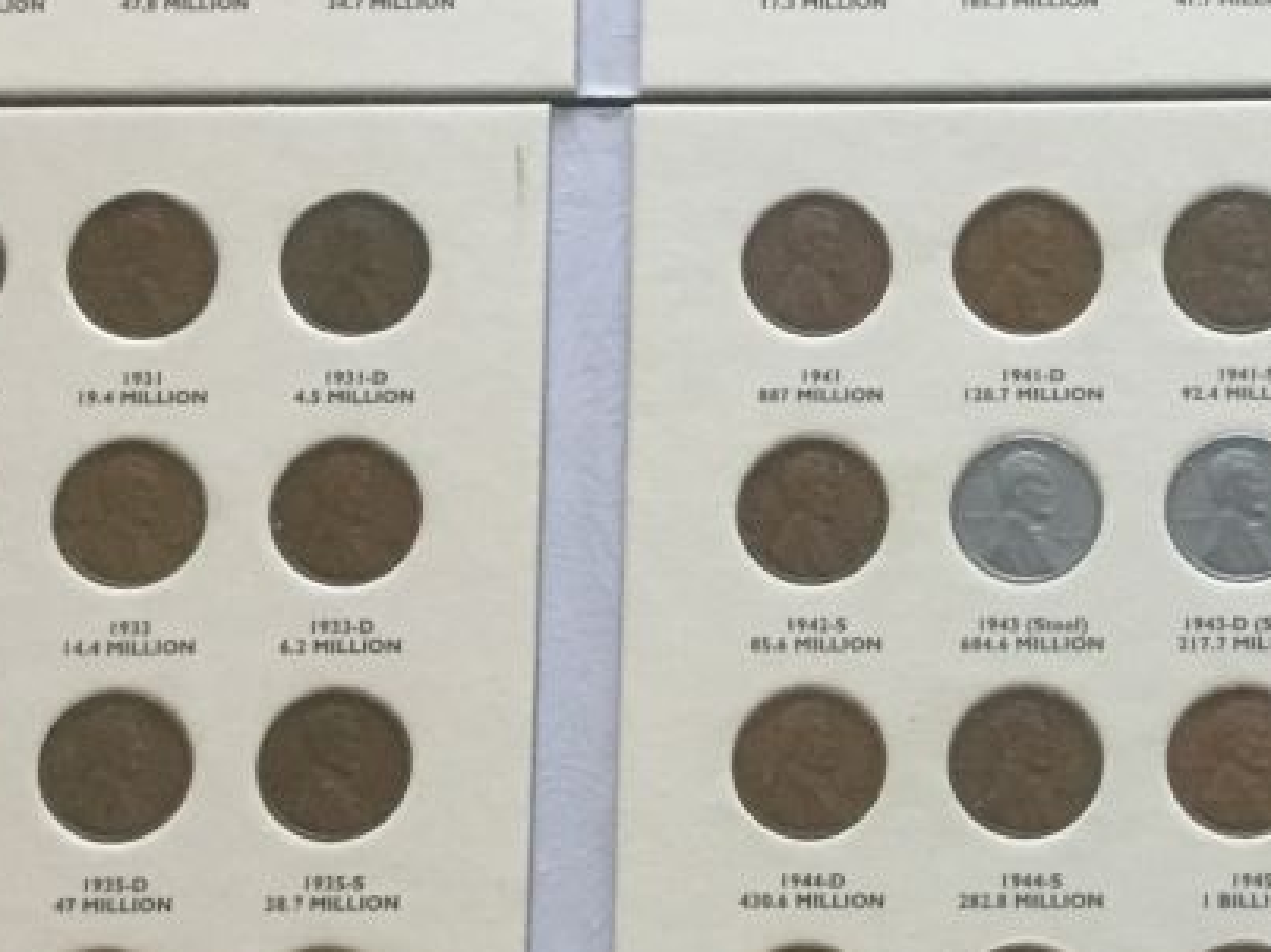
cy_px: 668
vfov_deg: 19.0
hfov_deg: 24.8
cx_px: 1079
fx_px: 2826
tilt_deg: -82.2
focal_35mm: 77
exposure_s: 1/30
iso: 125
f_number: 2.4
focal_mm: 3.3
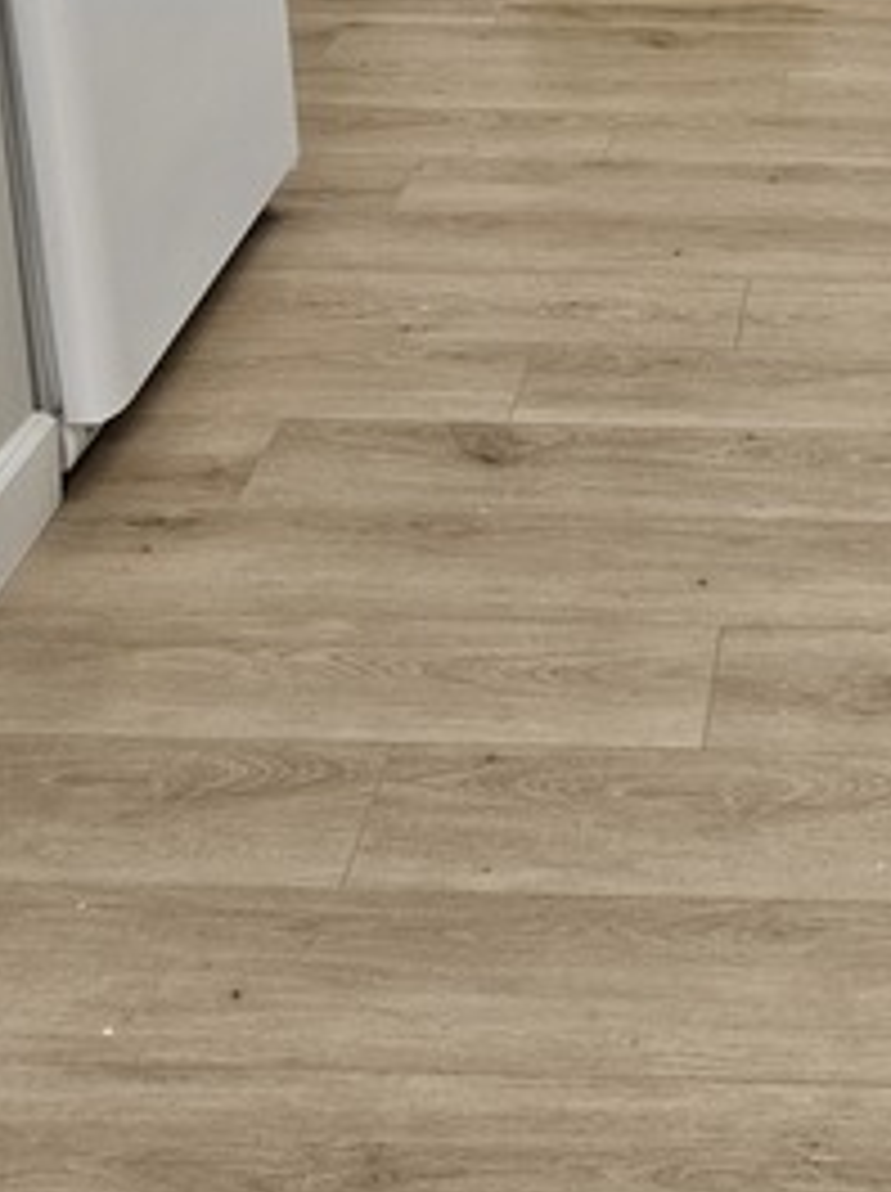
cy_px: -232
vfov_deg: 28.9
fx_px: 1995
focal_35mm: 58
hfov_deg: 24.0
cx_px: 904
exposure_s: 1/120
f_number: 1.8
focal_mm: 5.4
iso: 200
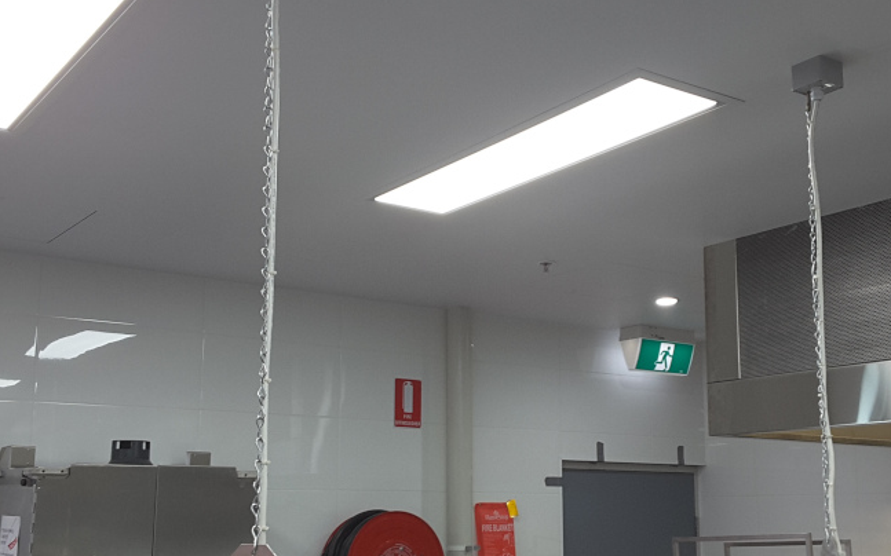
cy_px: 348
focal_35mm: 52
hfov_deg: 38.8
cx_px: 503
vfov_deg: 24.8
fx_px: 1262
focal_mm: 2.9
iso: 40
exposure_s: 1/33
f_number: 1.9
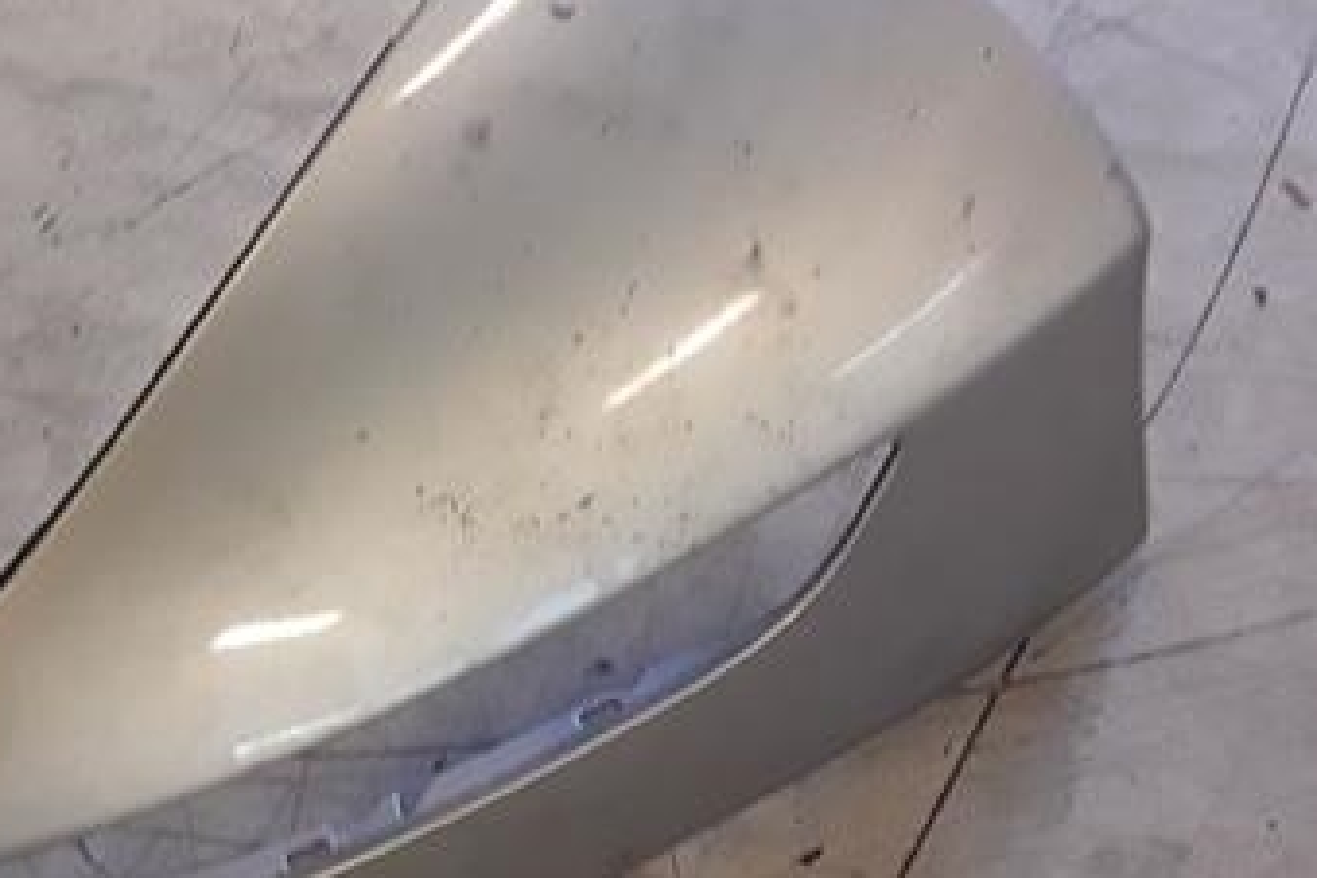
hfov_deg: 34.3
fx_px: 2012
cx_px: 136
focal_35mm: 55
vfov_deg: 24.6
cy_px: 388
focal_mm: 2.91
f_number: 1.9
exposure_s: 1/50
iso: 80
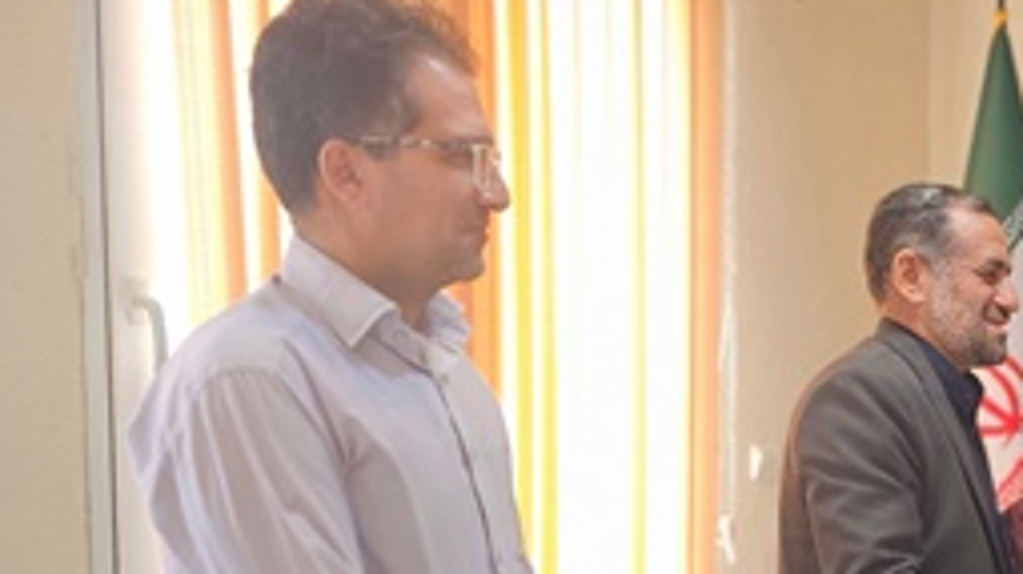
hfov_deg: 30.2
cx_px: 1103
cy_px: 582
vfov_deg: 18.5
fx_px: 1708
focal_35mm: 63
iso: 320
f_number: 1.7
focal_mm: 6.3
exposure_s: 1/100
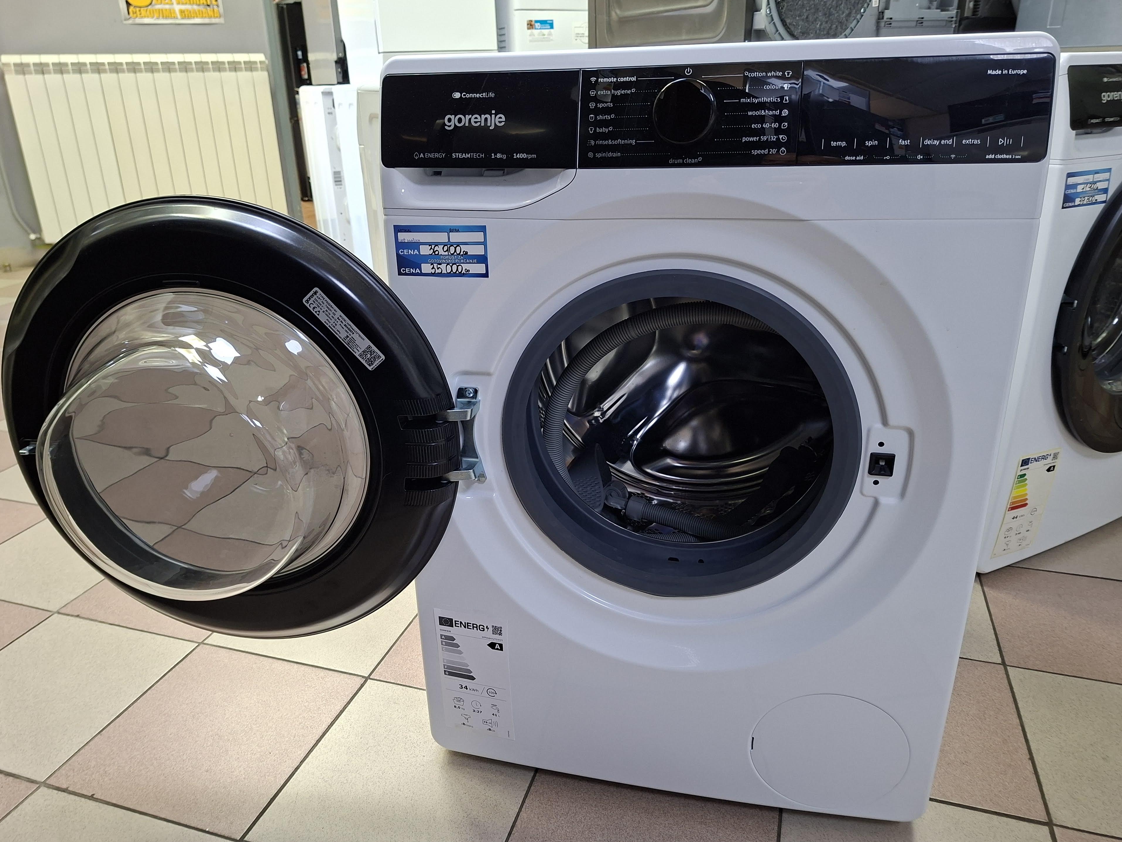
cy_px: 418
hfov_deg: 71.6
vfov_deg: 56.8
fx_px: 778
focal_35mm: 24
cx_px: 548
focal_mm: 5.54
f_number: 1.8
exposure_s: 1/50
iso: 320
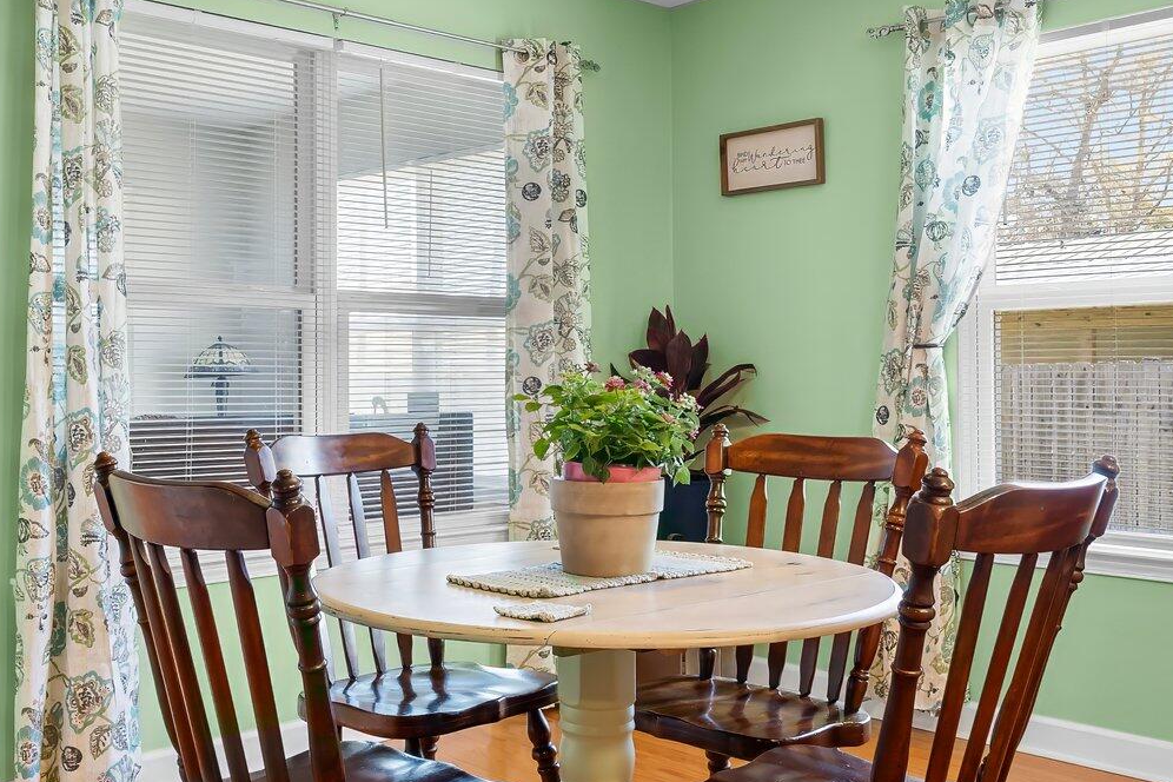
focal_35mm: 38
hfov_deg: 50.4
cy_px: 366
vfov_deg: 35.0
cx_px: 473
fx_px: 1239
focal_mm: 18.5
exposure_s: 1/4
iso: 400
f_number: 8
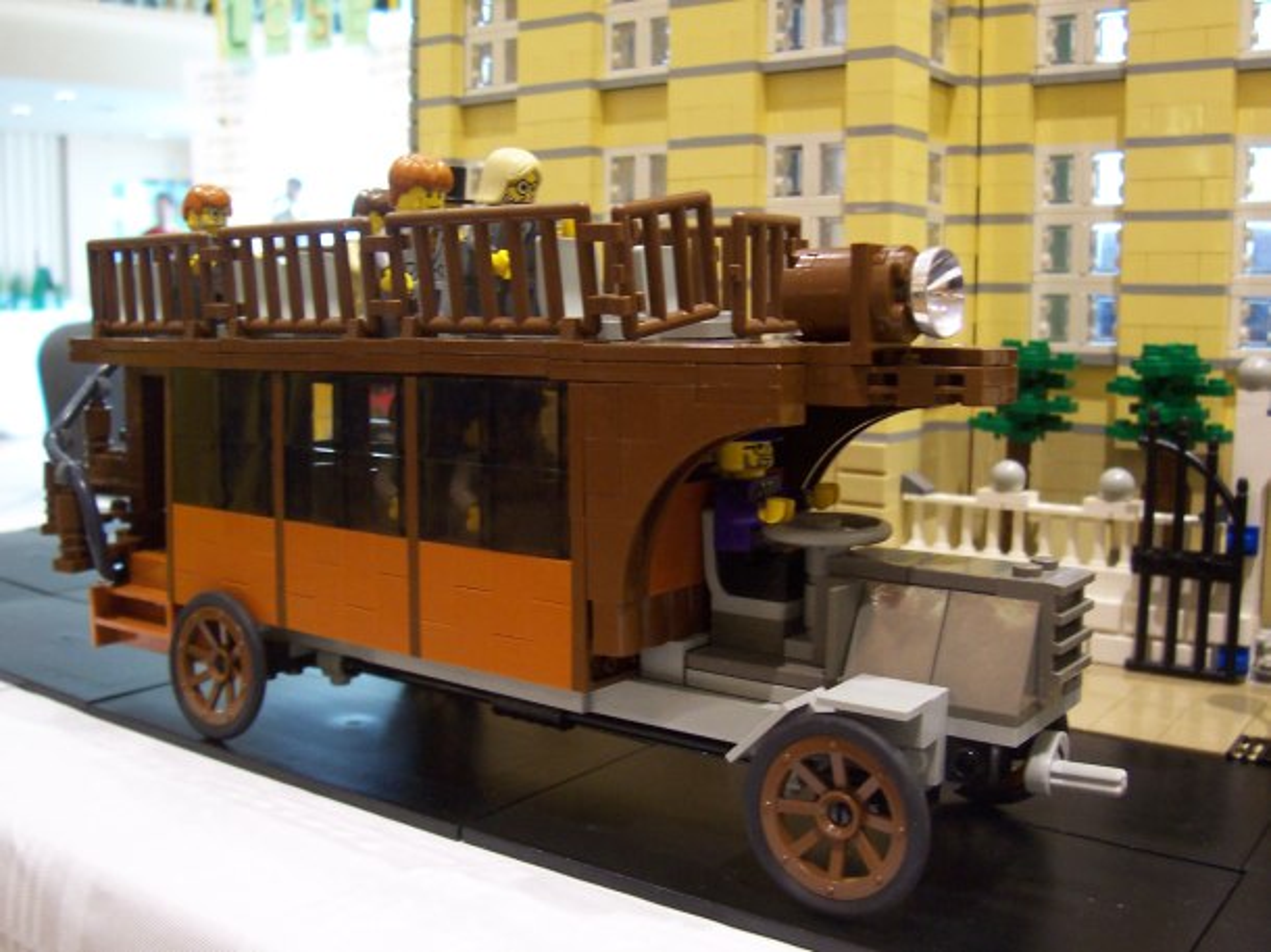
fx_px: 1358
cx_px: 636
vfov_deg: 38.6
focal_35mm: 37
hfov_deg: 50.2
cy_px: 476
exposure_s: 1/8
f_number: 2.8
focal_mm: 5.6
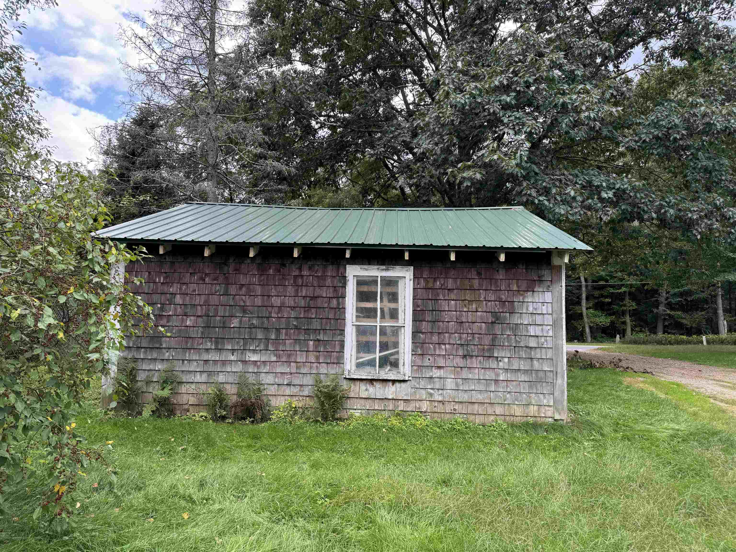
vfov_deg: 56.8
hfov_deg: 71.6
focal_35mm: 24
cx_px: 368
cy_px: 276
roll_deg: -2.1
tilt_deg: +4.3
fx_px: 510
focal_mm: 6.76
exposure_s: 1/315
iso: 80
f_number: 1.78
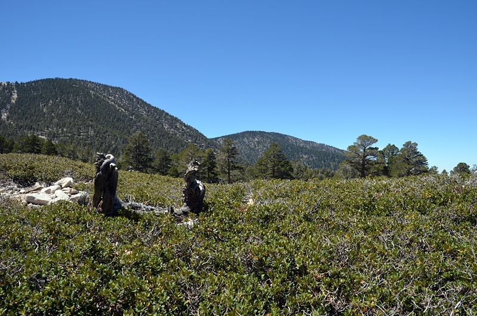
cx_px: 238
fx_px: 397
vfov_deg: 43.4
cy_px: 158
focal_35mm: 30
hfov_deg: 62.0
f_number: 7.1
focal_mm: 20
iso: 100
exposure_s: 1/320
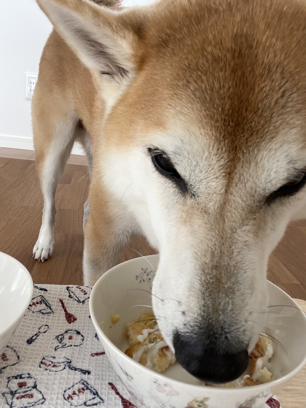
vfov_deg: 60.0
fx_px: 354
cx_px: 153
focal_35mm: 30
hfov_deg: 46.8
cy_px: 204
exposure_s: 1/121
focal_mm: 2.71
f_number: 2.2
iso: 50
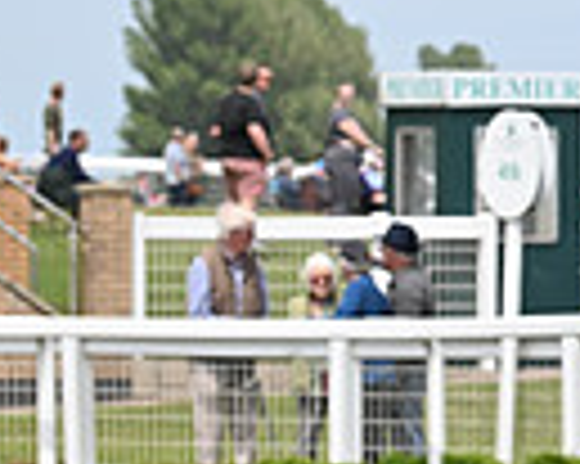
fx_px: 6518
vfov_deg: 4.1
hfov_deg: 5.0
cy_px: 187
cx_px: 1268
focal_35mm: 380
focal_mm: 90
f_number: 9
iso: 640
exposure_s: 1/1250
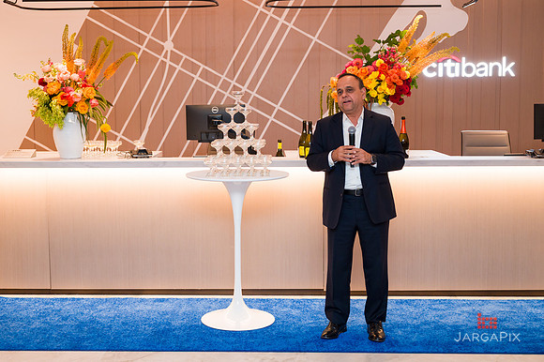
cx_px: 239
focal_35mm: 48
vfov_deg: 28.0
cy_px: 163
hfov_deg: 41.1
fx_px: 724
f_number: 3.2
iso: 800
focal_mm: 41
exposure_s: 1/160
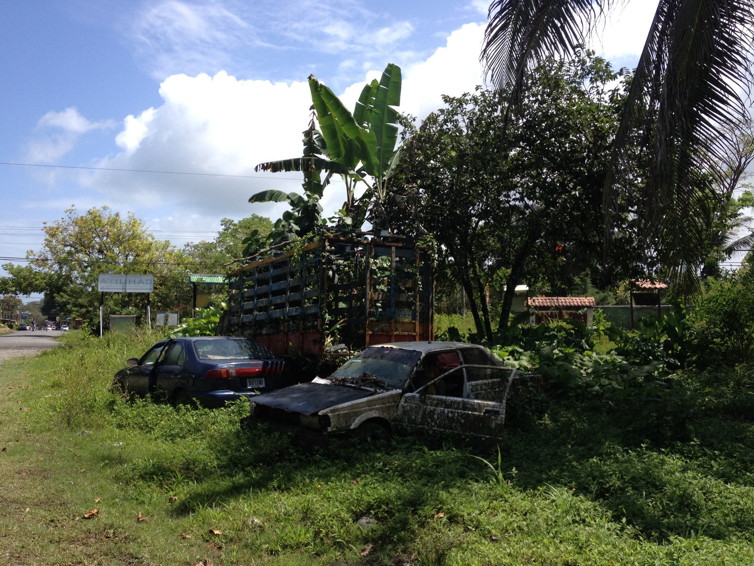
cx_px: 377
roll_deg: +0.2
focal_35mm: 35
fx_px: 762
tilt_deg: +0.9
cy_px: 283
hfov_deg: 52.6
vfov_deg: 40.7
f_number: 2.4
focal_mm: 4.28
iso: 50
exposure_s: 1/1416
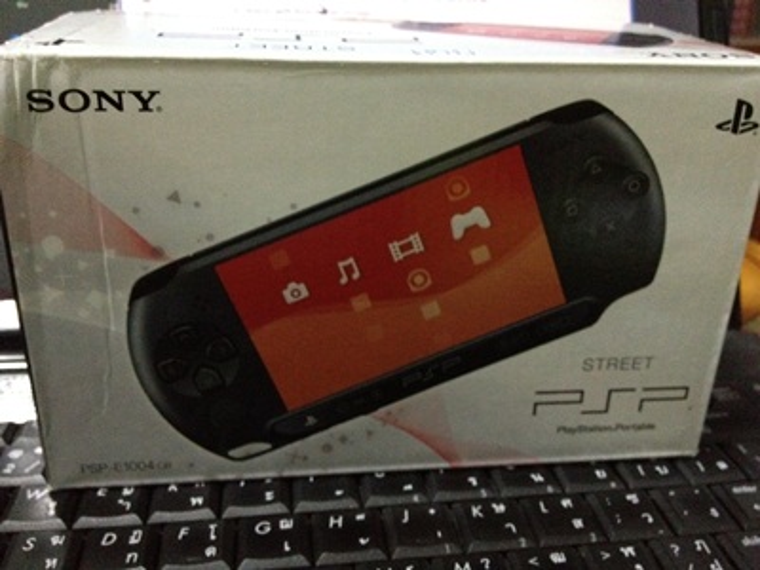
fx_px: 768
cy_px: 285
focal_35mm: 35
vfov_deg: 40.7
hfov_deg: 52.6
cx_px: 380
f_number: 2.4
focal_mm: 4.28
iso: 800
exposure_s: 1/15
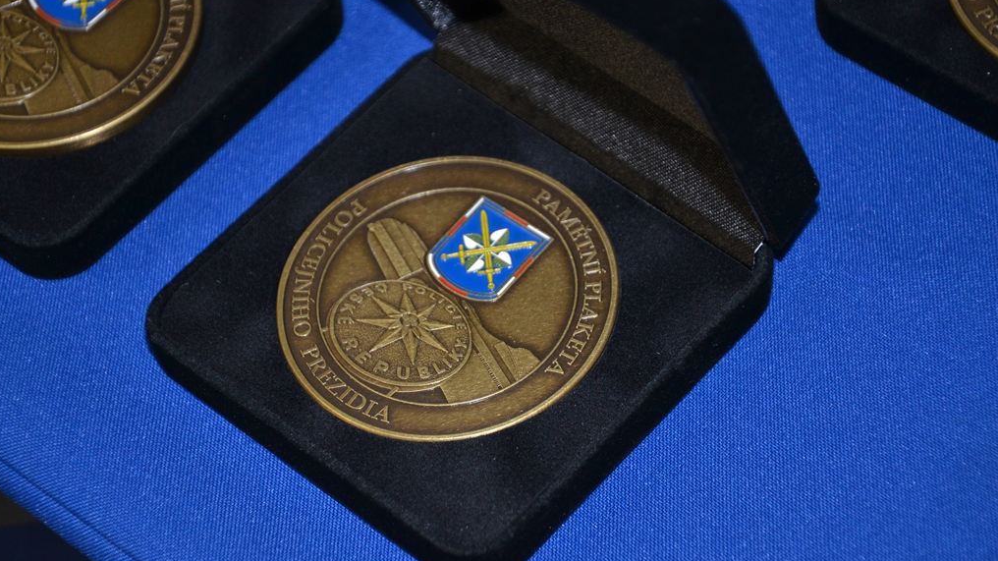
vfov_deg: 10.2
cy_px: 274
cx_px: 496
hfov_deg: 18.1
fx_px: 3136
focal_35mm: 119
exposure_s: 1/60
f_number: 5.3
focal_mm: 75
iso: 800
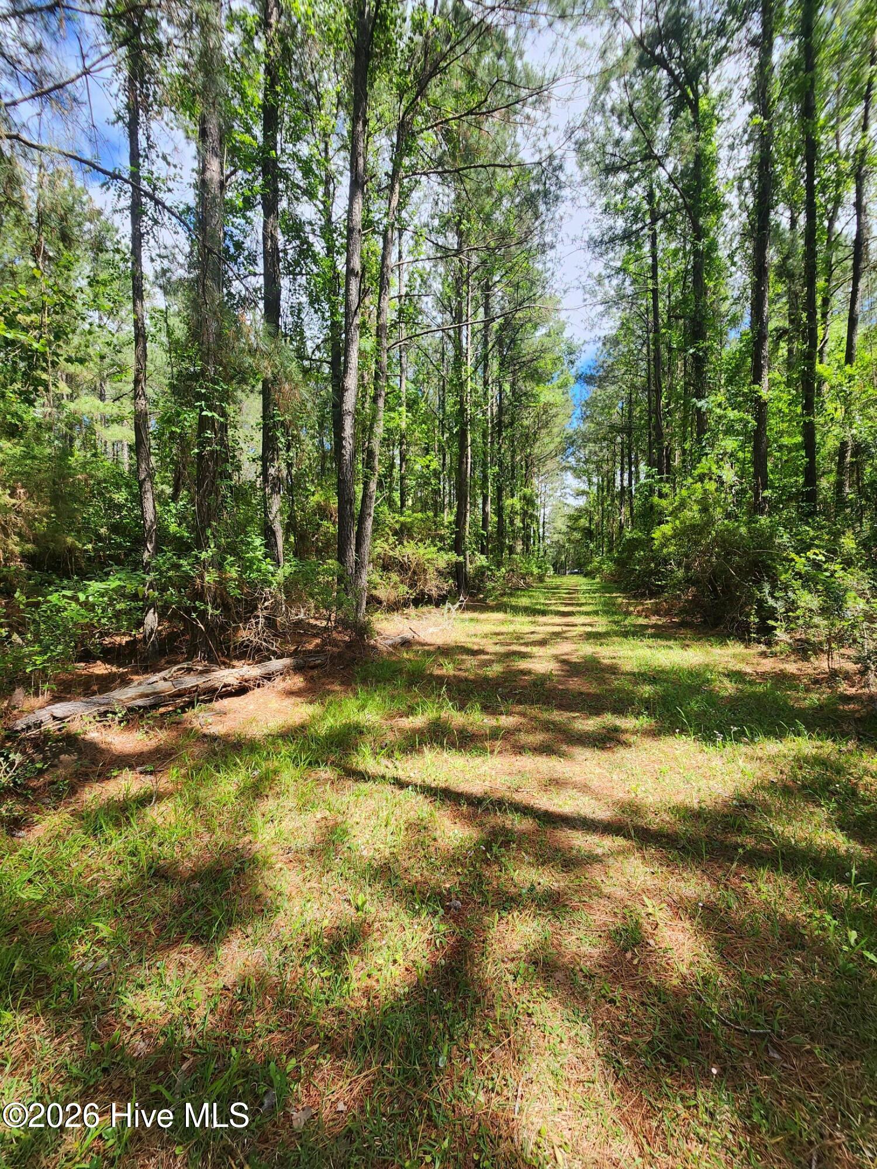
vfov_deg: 106.2
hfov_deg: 89.9
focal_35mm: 13
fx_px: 439
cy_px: 584
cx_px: 438
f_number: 2.2
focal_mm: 2.2
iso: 50
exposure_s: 1/419
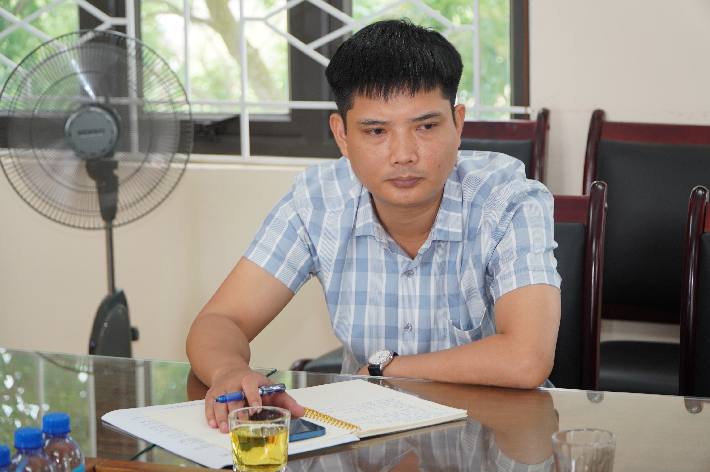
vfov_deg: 15.2
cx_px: 355
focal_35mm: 90
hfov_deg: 22.6
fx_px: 1773
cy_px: 236
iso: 320
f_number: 4
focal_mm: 60
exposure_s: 1/100
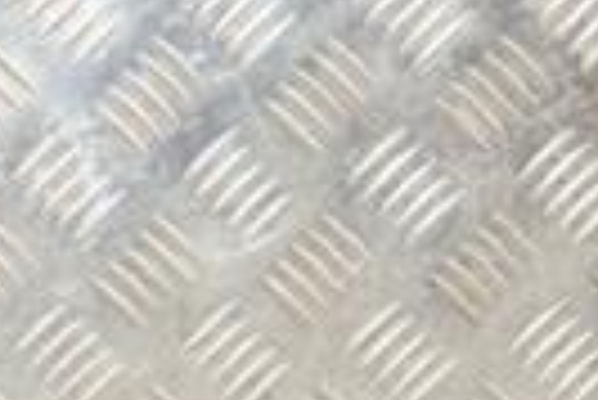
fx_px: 2927
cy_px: 652
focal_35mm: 176
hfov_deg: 11.6
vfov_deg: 7.6
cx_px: 130
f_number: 5
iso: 800
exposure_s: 1/160
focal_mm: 26
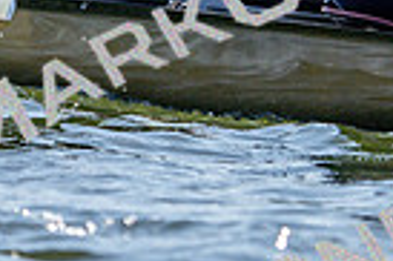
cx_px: 338
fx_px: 14251
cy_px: -116
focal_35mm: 1307
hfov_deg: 1.6
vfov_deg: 1.0
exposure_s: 1/1600
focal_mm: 309
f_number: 5.6
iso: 250
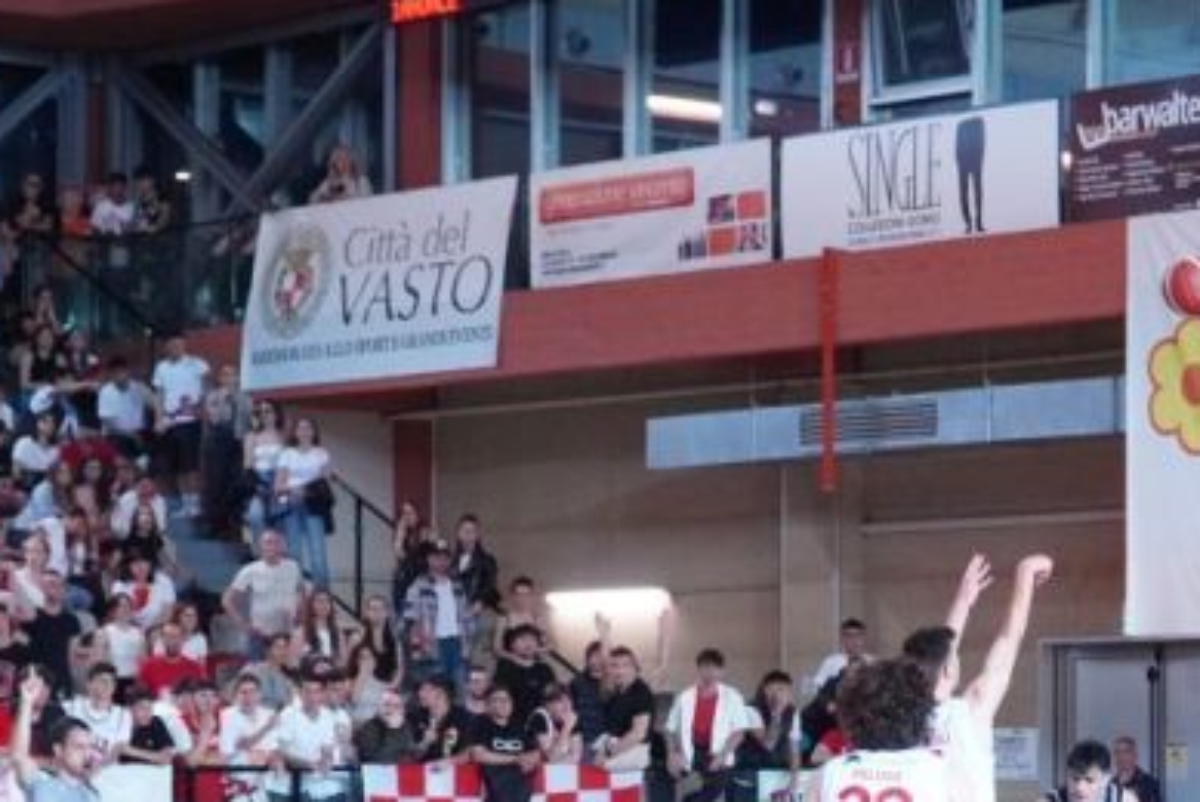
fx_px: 3804
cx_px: 892
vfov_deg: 11.9
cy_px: 799
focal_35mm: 114
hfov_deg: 17.8
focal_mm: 37
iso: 5000
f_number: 4
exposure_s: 1/640
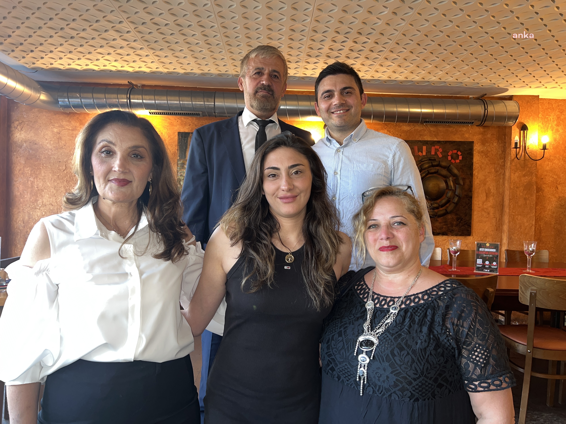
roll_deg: -1.5
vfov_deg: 53.1
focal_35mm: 26
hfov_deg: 67.3
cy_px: 212
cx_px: 283
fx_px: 425
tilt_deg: -1.6
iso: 64
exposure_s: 1/24
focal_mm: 5.7
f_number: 1.5
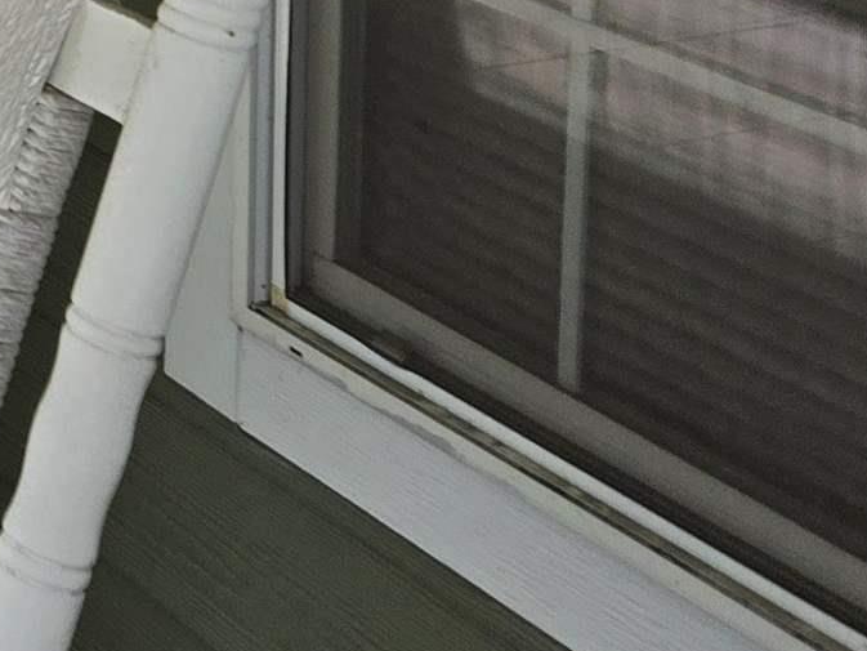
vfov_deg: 13.0
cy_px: -443
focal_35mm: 105
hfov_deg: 15.8
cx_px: -721
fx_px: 2630
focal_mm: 5.4
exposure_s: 1/1884
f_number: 1.8
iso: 80
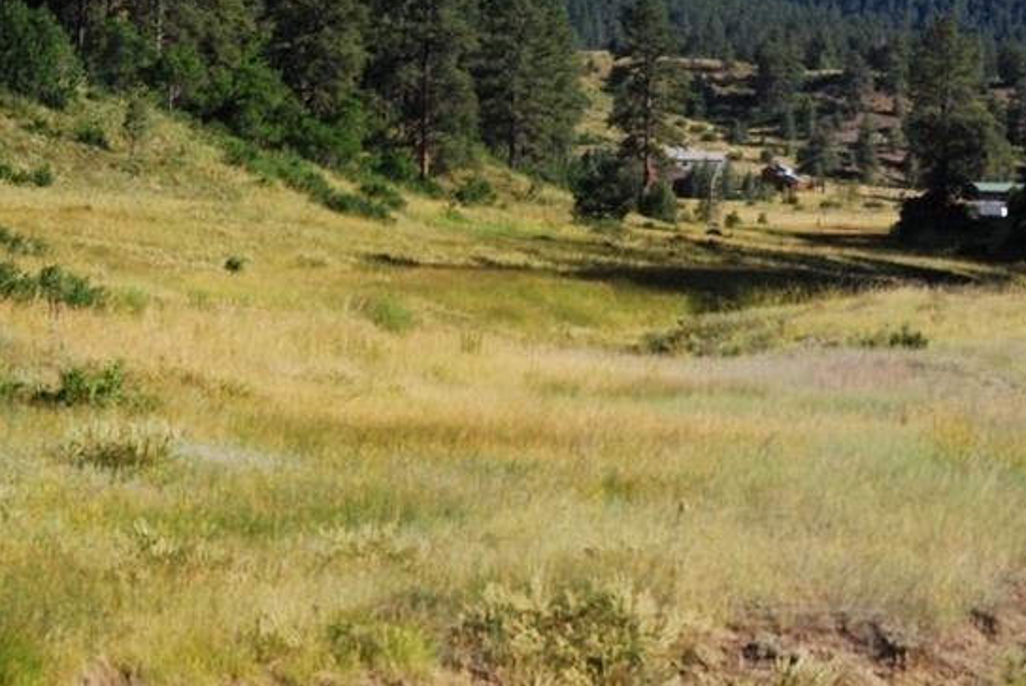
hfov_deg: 13.0
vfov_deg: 8.7
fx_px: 4508
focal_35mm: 158
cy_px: 291
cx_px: 722
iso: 400
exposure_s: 1/800
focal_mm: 56
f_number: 7.1
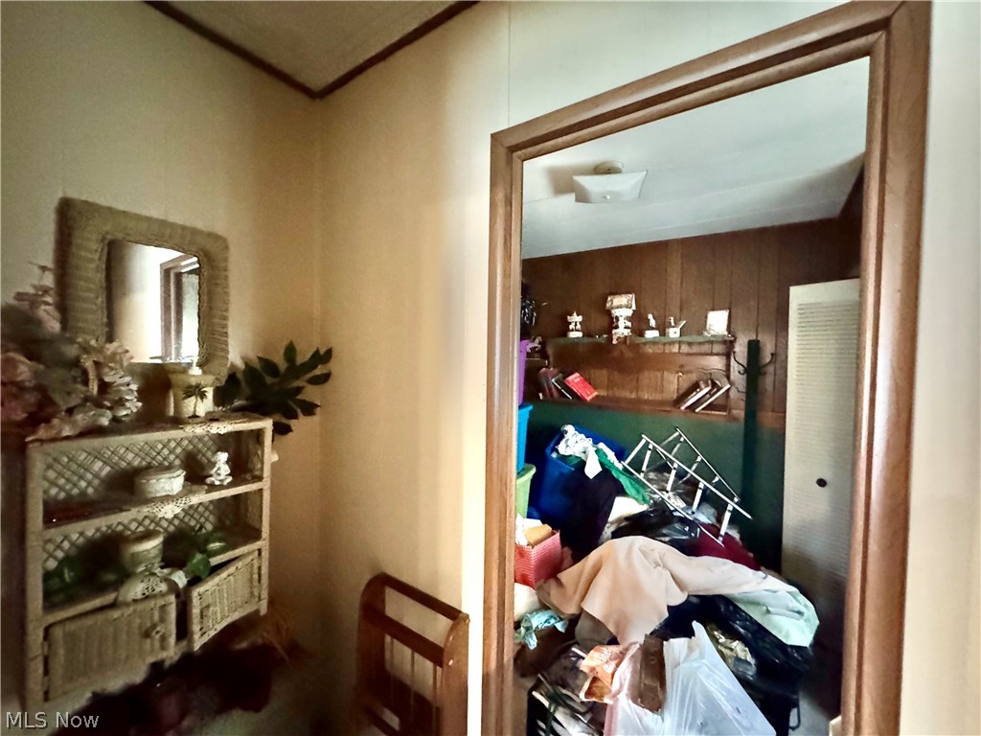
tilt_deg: -2.3
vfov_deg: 85.7
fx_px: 397
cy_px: 368
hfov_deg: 102.1
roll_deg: -0.2
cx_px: 490
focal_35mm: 14
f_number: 2.2
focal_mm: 2.22
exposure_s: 1/30
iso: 2000
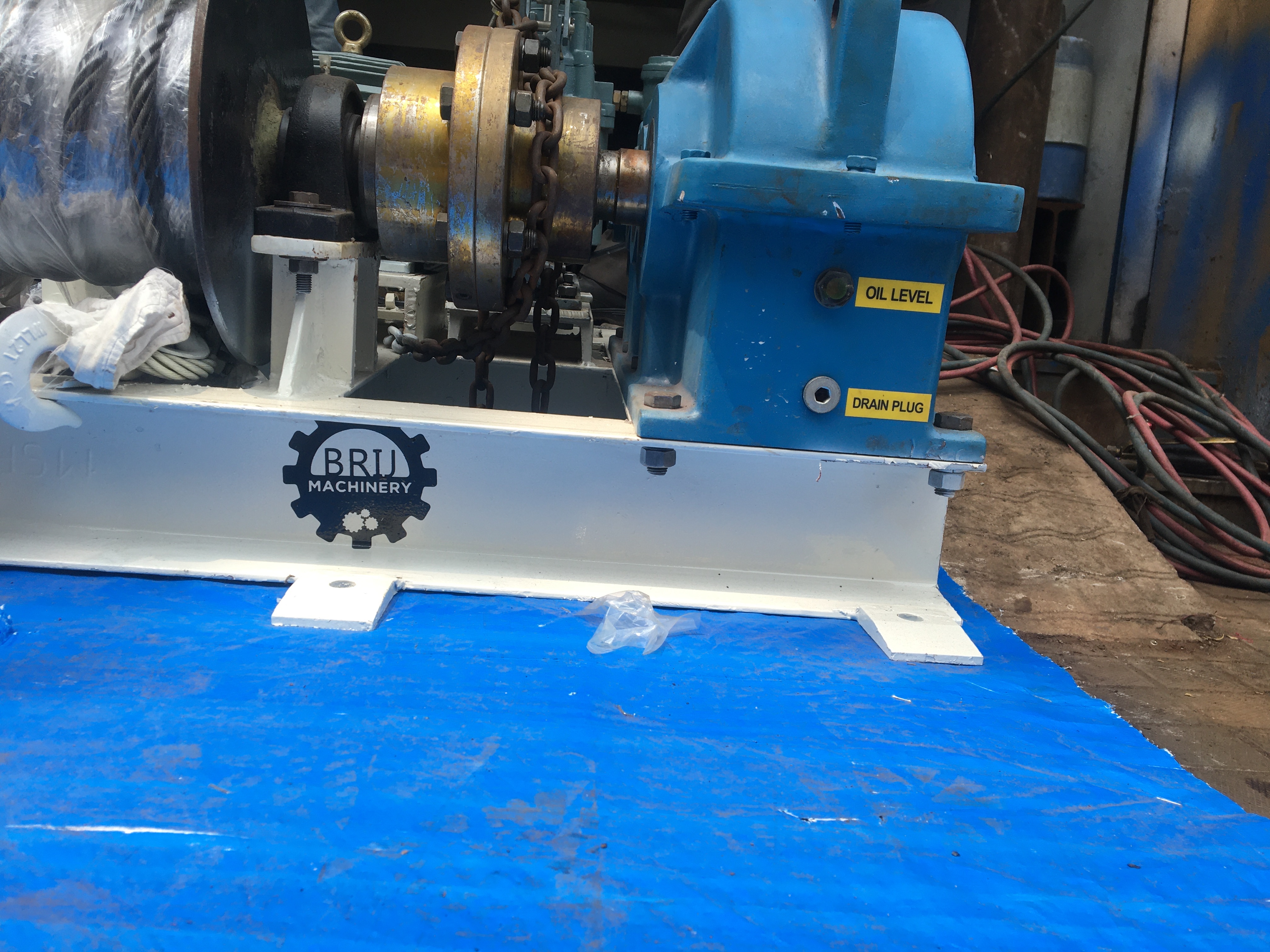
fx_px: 1064
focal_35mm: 29
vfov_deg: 48.2
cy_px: 476
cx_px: 635
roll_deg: -4.5
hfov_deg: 61.7
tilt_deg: -8.3
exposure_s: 1/663
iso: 25
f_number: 2.2
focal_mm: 4.15
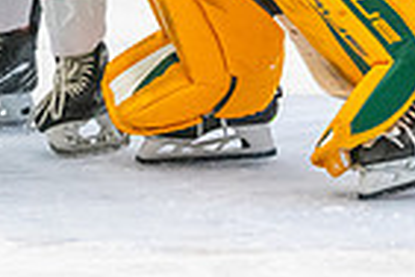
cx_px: -310
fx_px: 6789
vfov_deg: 2.3
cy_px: -401
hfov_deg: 3.5
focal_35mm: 589
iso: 3200
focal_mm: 105
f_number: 2.8
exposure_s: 1/800
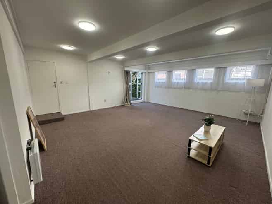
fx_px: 110
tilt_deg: -8.9
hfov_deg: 102.1
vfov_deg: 85.6
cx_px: 136
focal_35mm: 14
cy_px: 102
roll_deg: -0.2
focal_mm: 2.22
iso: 100
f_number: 2.2
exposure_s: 1/100
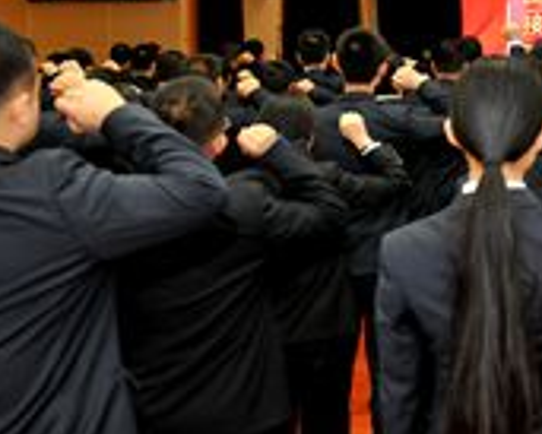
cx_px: 726
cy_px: 5
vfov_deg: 20.1
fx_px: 1188
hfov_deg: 22.6
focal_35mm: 74
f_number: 3.5
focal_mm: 27
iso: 800
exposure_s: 1/60
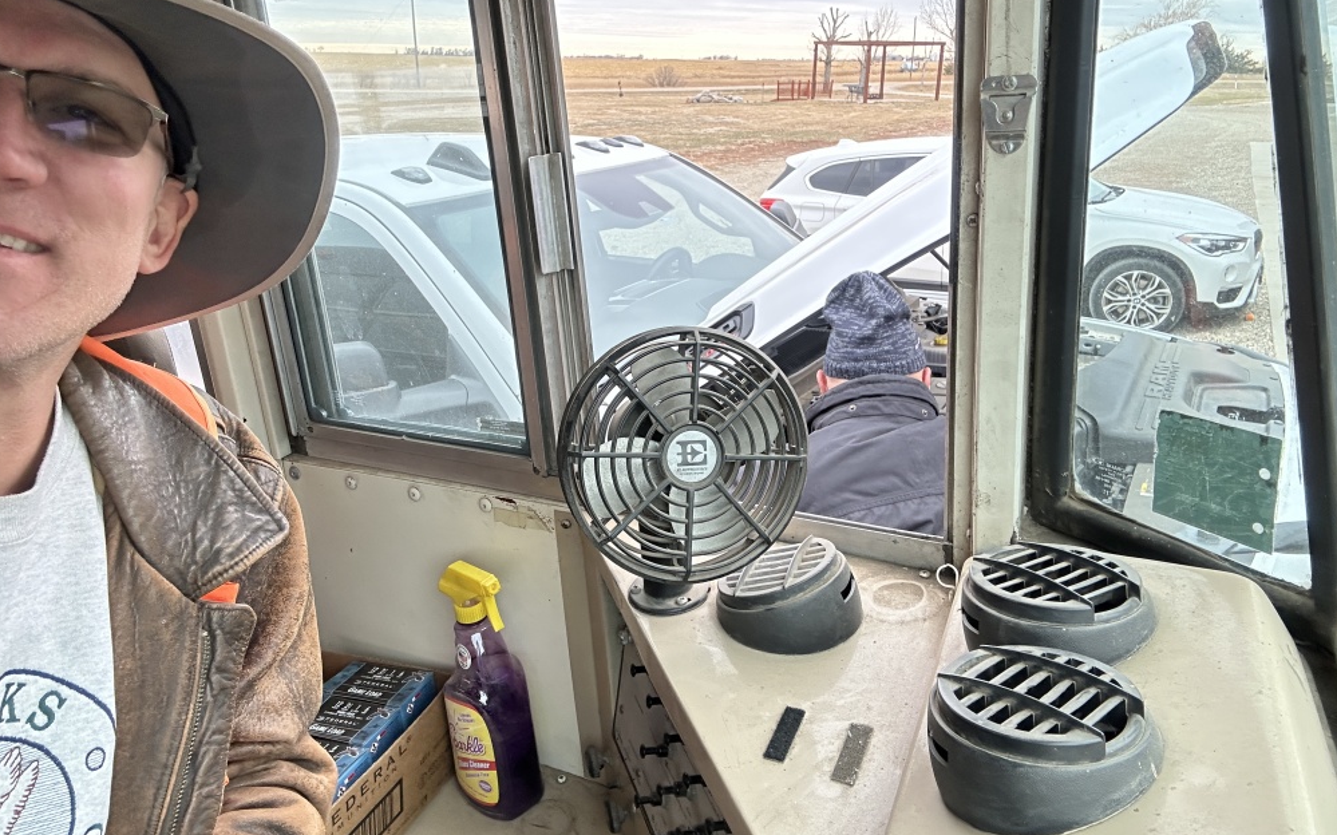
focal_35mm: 25
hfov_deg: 72.6
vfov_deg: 49.0
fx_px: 911
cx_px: 657
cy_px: 345
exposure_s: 1/121
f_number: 1.9
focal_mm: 2.69
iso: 64
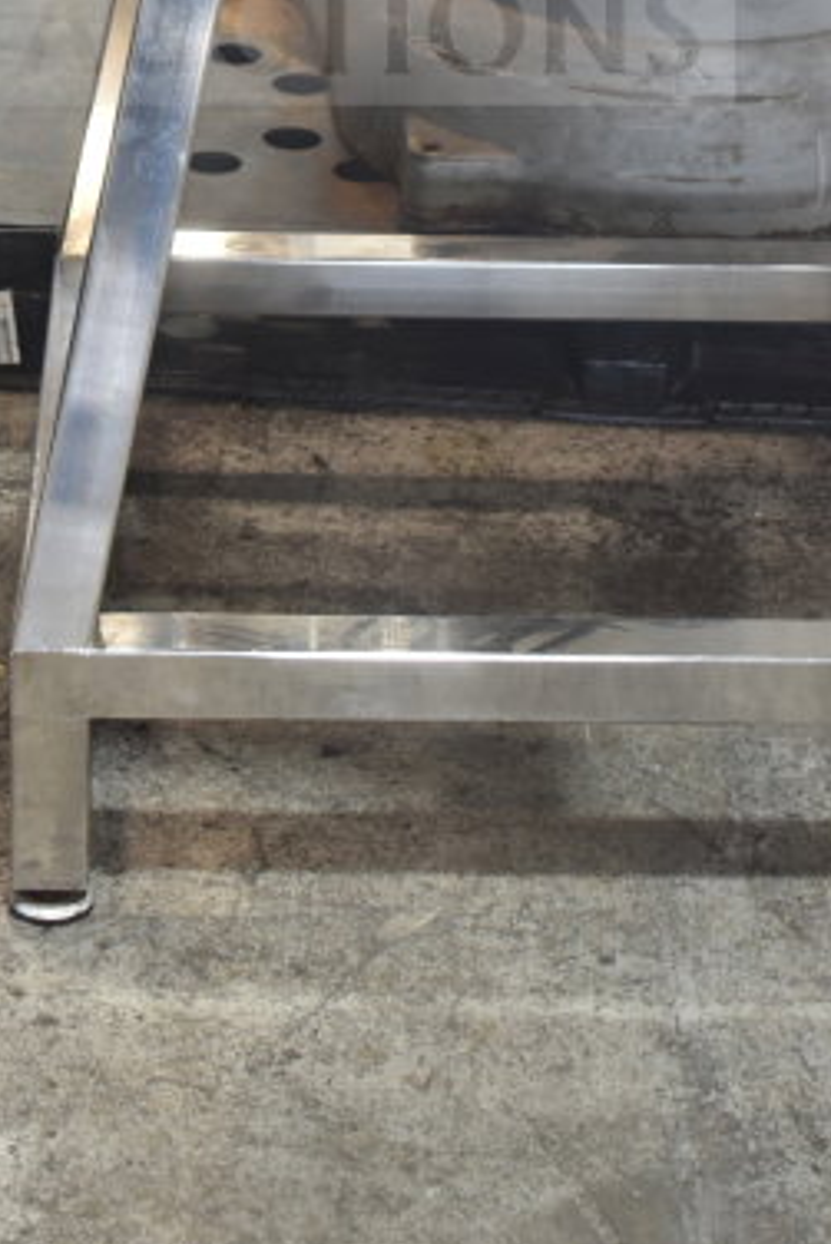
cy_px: -157
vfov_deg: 17.4
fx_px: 3916
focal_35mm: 113
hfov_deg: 12.1
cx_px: 361
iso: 360
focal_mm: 31
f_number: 4.2
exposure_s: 1/50
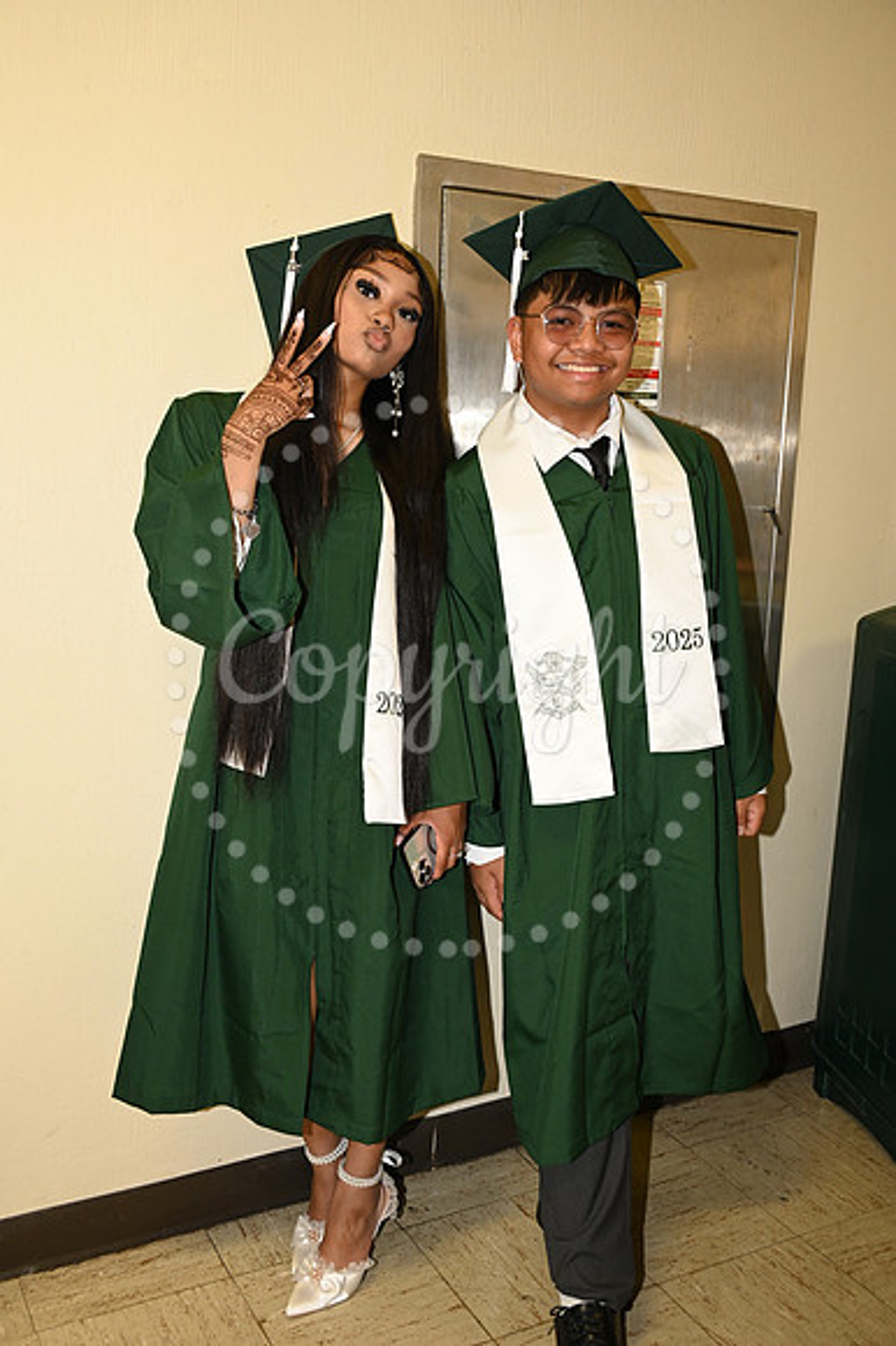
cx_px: 448
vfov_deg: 55.1
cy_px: 673
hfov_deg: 38.3
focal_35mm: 34
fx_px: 1289
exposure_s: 1/60
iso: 1600
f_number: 5.6
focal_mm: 34.5
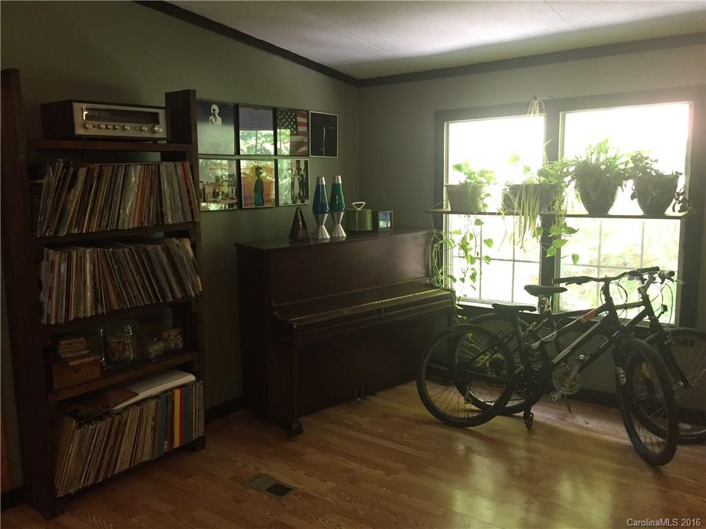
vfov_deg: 48.2
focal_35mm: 29
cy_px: 264
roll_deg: +0.4
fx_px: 591
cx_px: 353
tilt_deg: -8.4
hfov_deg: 61.7
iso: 160
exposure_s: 1/30
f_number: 2.2
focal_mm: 4.15
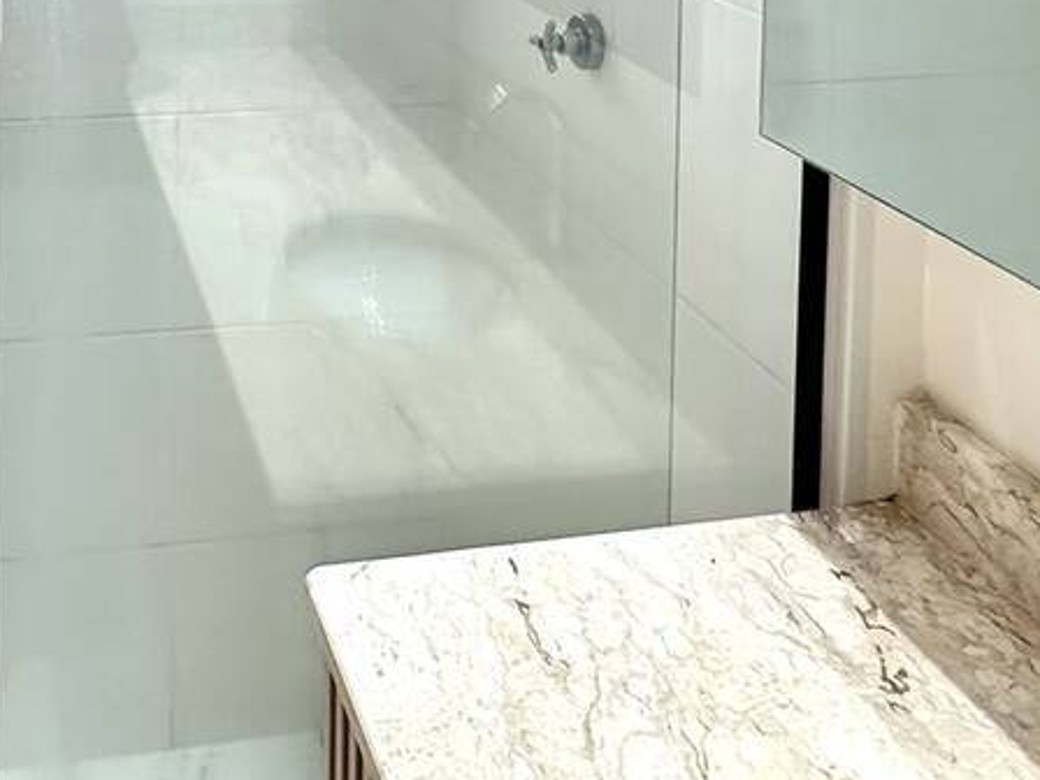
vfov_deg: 26.9
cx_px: 214
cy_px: -246
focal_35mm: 45
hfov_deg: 40.4
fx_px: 1352
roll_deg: -2.2
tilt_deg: -1.4
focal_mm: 2.22
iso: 160
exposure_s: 1/120
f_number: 2.2
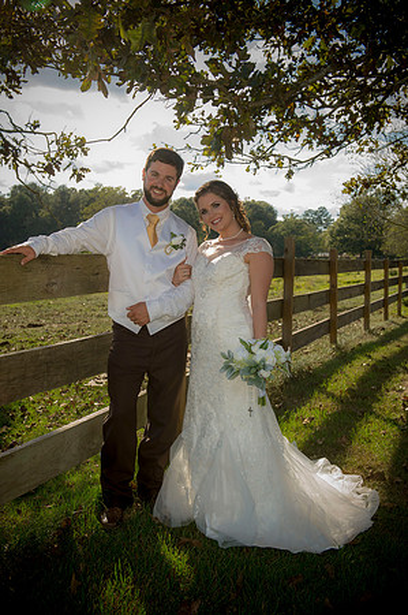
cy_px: 308
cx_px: 204
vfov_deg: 48.5
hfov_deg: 33.3
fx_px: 682
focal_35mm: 40
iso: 200
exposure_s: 1/250
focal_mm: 40
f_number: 6.3
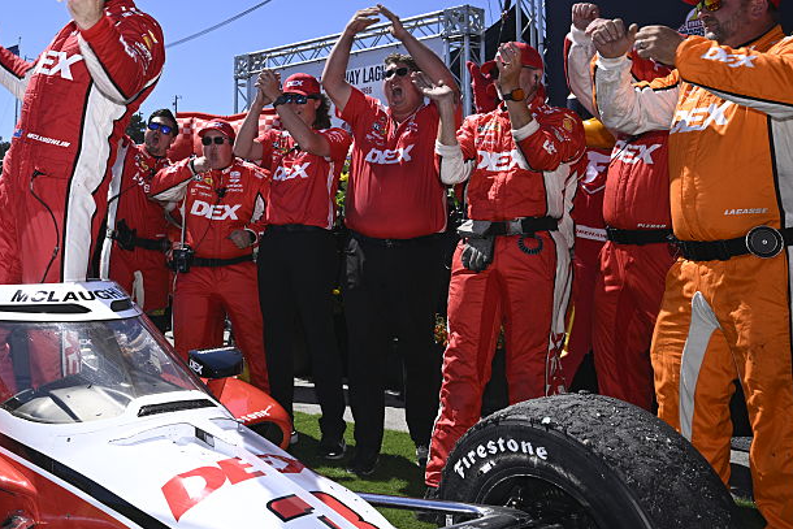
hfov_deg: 43.8
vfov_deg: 30.5
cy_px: 101
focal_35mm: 43
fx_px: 944
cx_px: 179
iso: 64
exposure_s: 1/250
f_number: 8
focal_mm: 25.5
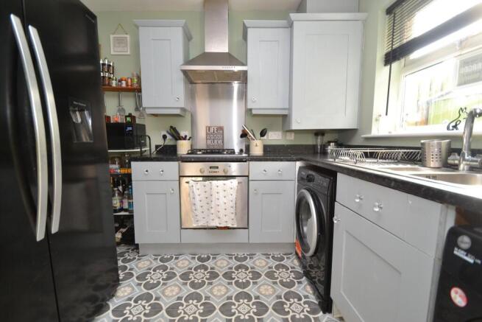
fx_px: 201
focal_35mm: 15
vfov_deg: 77.4
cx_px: 241
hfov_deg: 100.4
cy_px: 161
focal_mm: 10
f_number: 3.5
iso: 500
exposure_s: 1/60
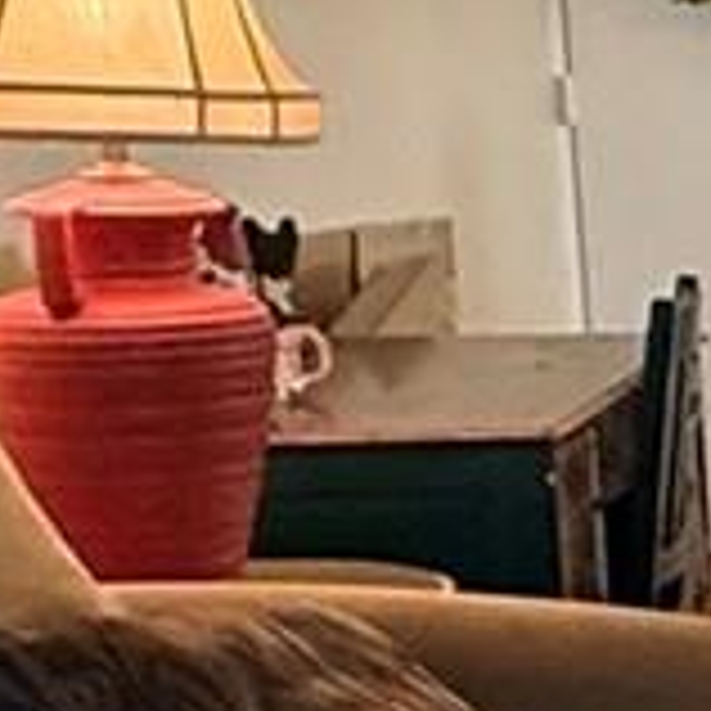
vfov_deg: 13.9
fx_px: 2905
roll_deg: -1.8
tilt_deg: -8.0
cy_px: 450
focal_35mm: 125
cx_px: 2624
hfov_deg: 8.7
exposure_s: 1/60
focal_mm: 2.22
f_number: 2.2
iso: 250
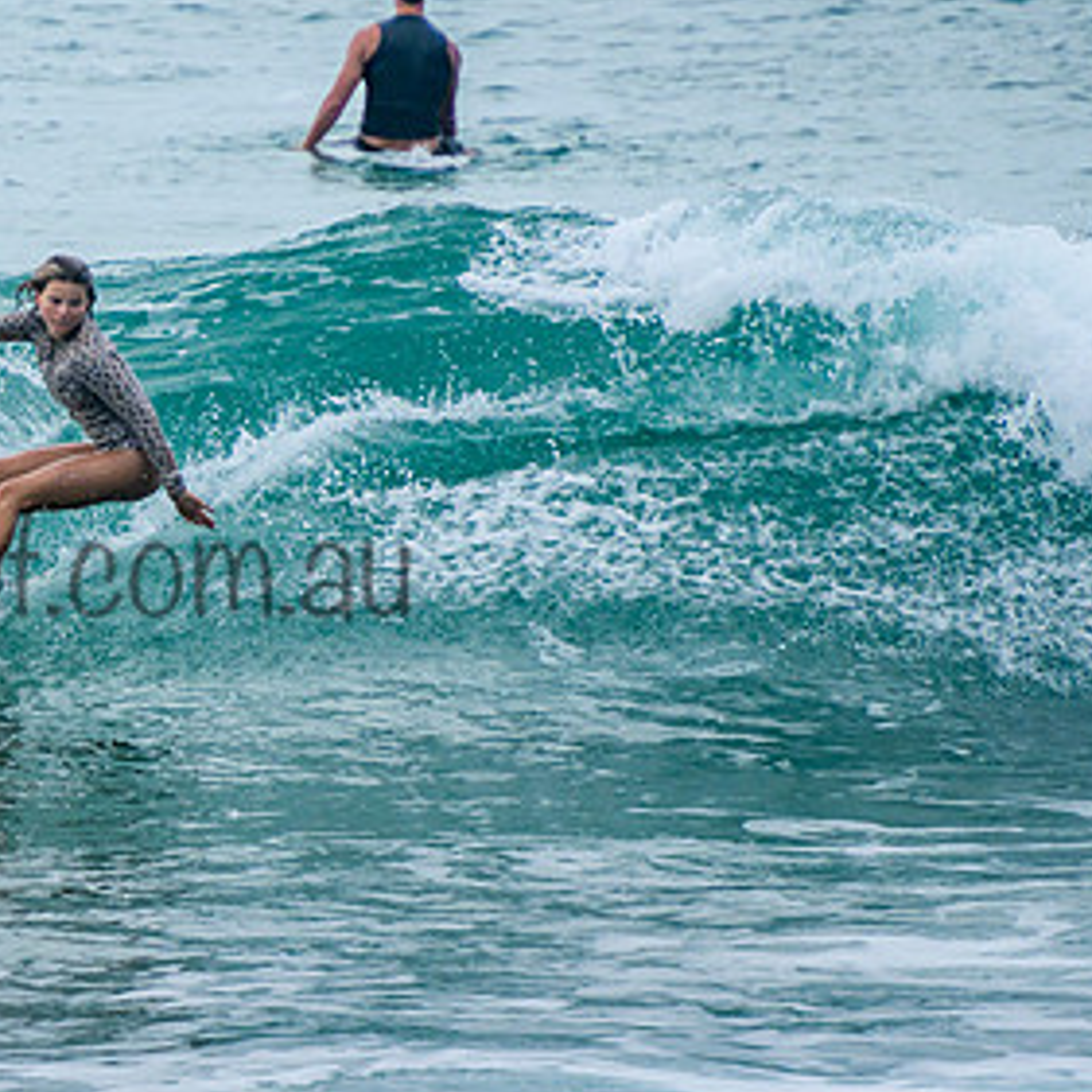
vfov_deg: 1.8
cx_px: -146
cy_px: 402
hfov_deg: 1.8
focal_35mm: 965
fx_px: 34441
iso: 280
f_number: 5.6
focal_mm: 400
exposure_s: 1/2000
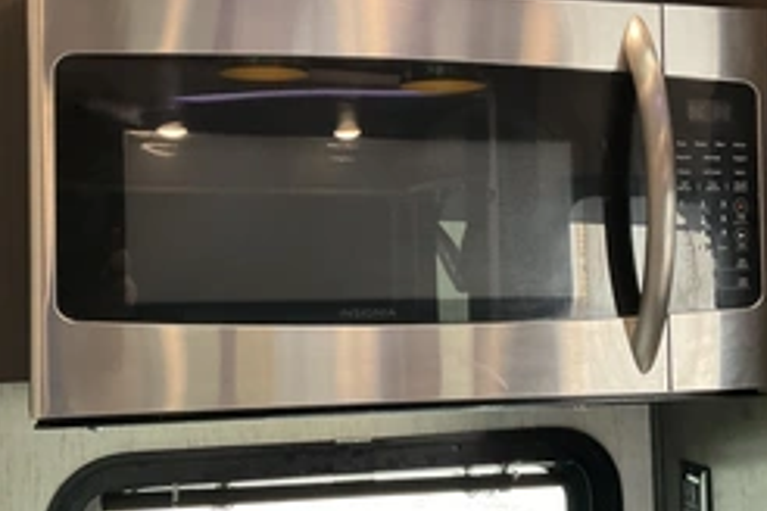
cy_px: 265
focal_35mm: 49
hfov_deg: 40.3
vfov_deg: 27.5
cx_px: 362
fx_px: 1044
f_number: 1.8
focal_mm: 3
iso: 125
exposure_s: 1/60
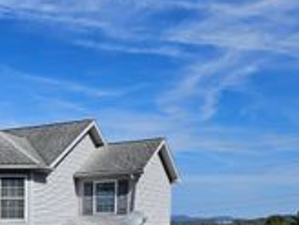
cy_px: 273
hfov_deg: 25.2
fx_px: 605
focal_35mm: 70
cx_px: -55
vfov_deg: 19.7
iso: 25
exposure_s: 1/3502
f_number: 1.8
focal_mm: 5.4
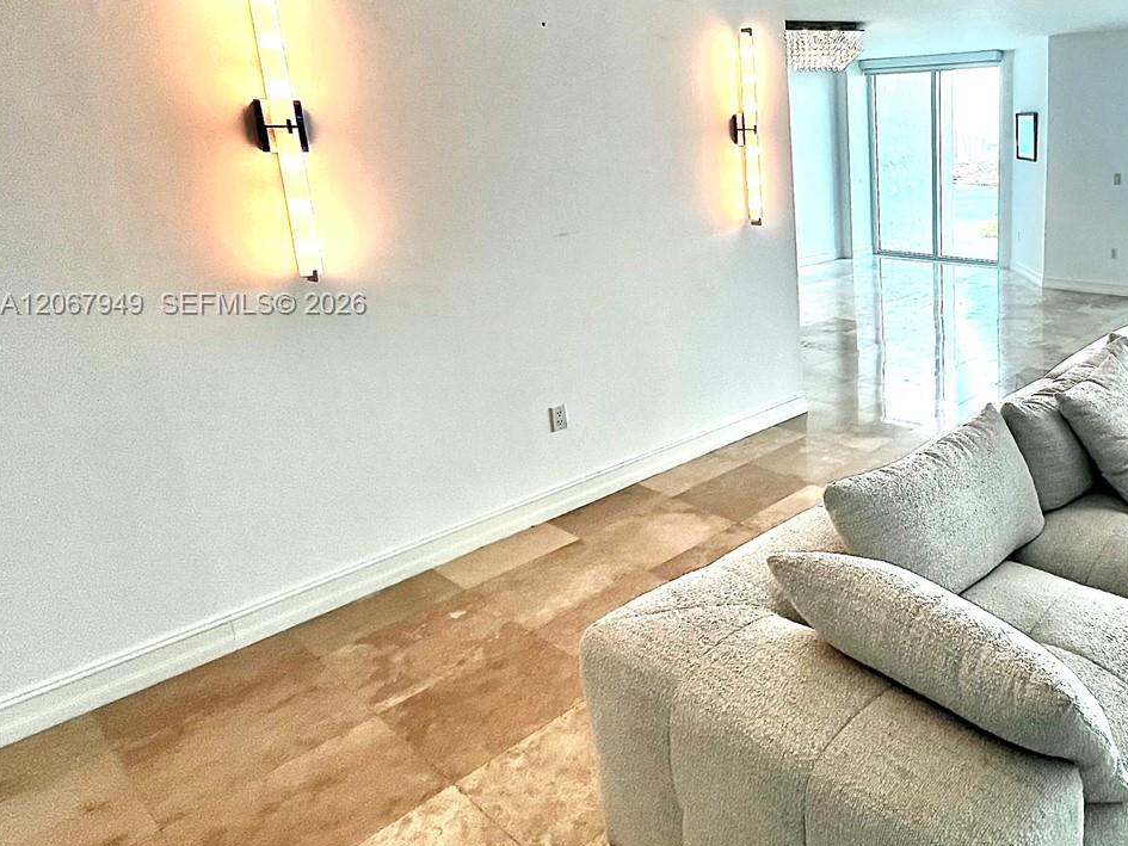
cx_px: 949
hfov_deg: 66.9
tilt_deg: -13.3
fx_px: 717
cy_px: 305
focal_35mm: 22
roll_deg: +0.3
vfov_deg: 60.1
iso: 32
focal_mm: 1.57
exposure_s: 1/137
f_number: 1.8
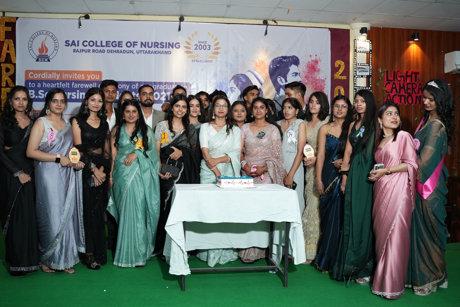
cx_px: 230
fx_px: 447
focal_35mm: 35
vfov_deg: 37.9
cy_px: 154
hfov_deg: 54.4
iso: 400
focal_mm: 35
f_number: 2.8
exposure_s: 1/160
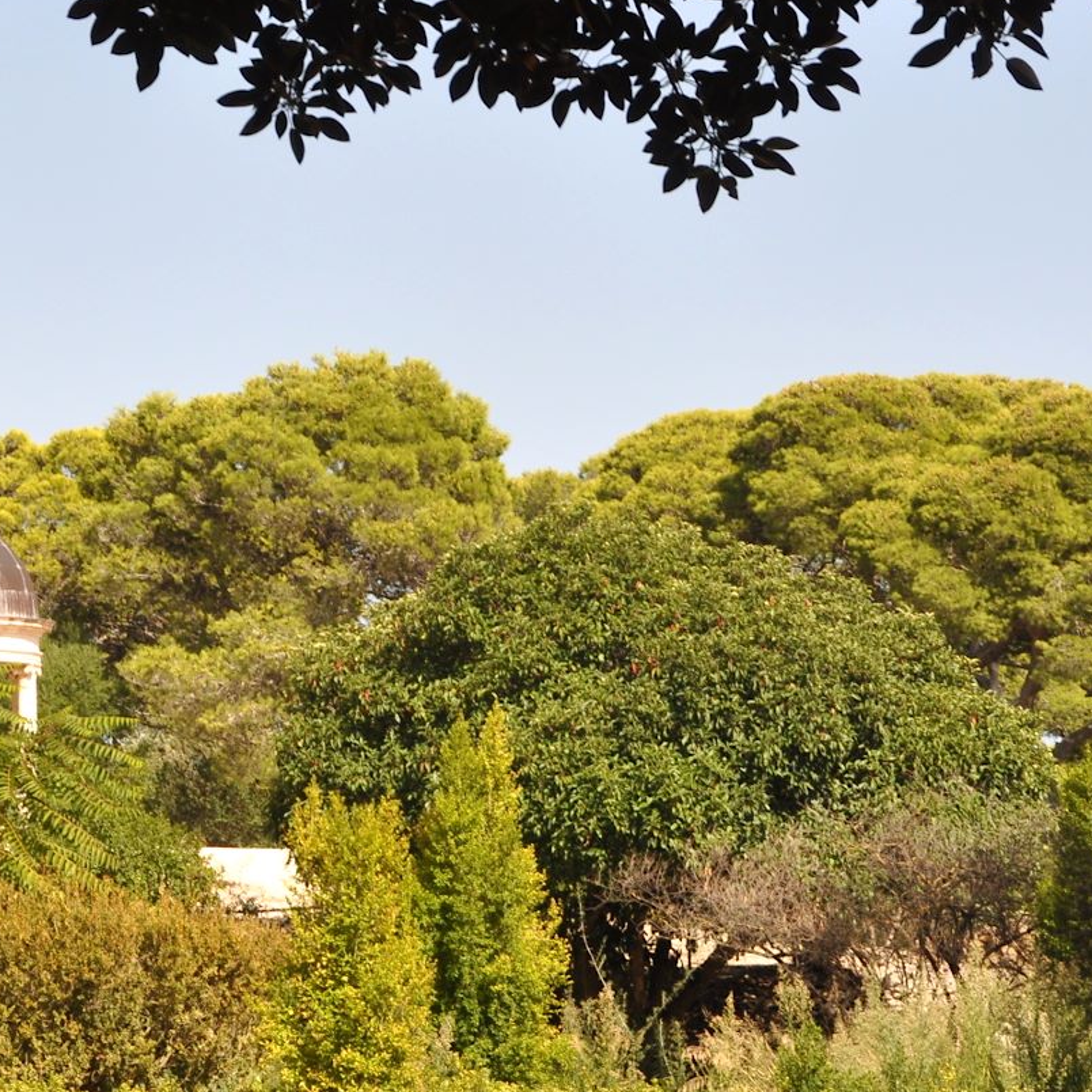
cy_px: 480
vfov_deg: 12.0
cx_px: -109
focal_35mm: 146
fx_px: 5211
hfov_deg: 11.8
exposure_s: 1/125
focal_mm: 48
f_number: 11
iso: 320
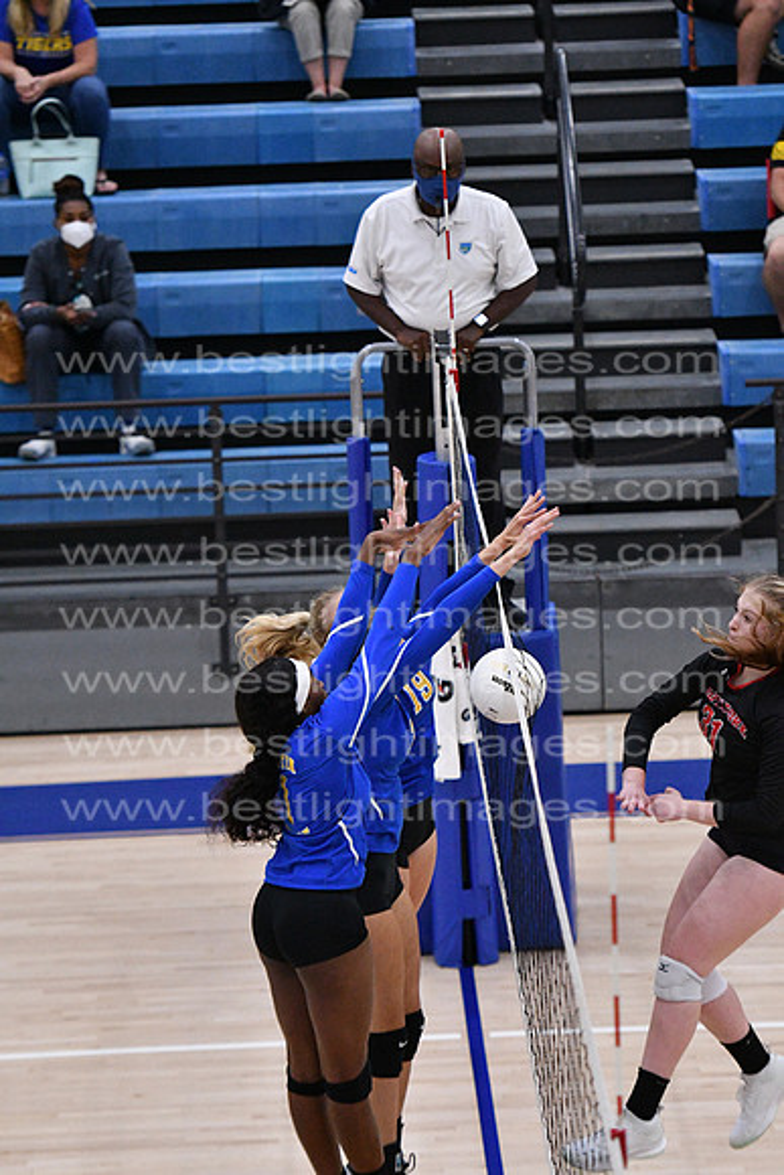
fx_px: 6366
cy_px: 588
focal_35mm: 195
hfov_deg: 7.0
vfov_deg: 10.5
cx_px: 392
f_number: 3.2
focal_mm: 130
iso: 6400
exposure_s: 1/1250
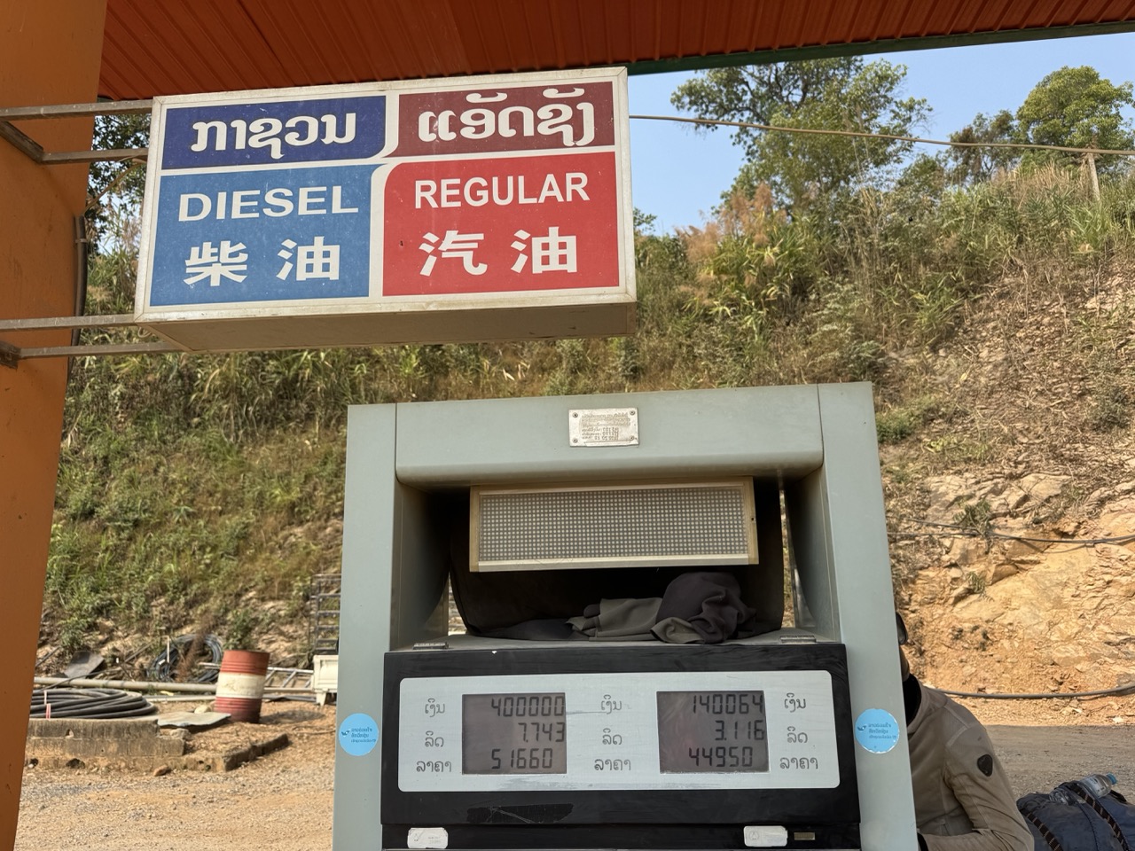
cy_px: 426
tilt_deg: +13.8
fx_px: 787
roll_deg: +1.2
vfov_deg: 56.8
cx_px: 568
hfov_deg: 71.6
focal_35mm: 24
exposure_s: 1/3096
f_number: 1.78
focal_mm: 6.76
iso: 80
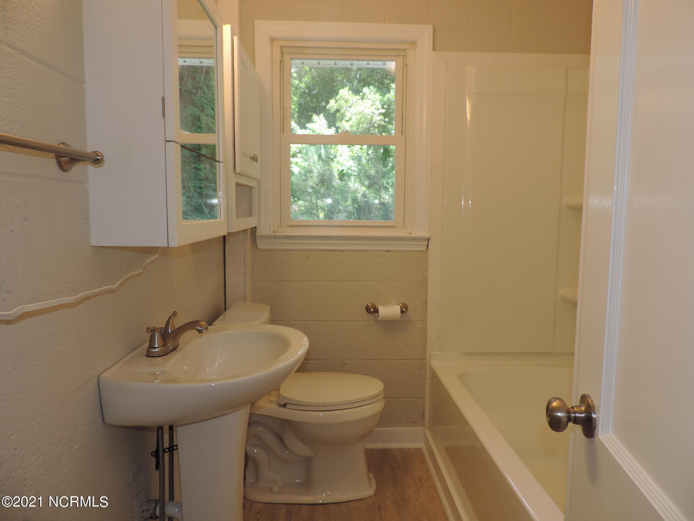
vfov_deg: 56.8
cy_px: 260
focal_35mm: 24
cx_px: 347
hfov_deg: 71.6
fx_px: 481
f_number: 3
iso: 90
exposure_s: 1/40
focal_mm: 4.3
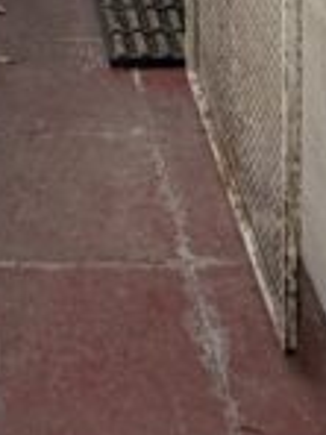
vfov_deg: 16.5
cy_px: -379
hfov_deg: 14.6
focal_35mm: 97
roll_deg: -0.1
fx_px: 1218
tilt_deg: -7.2
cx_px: -88
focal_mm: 2.22
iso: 50
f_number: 2.2
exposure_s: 1/411
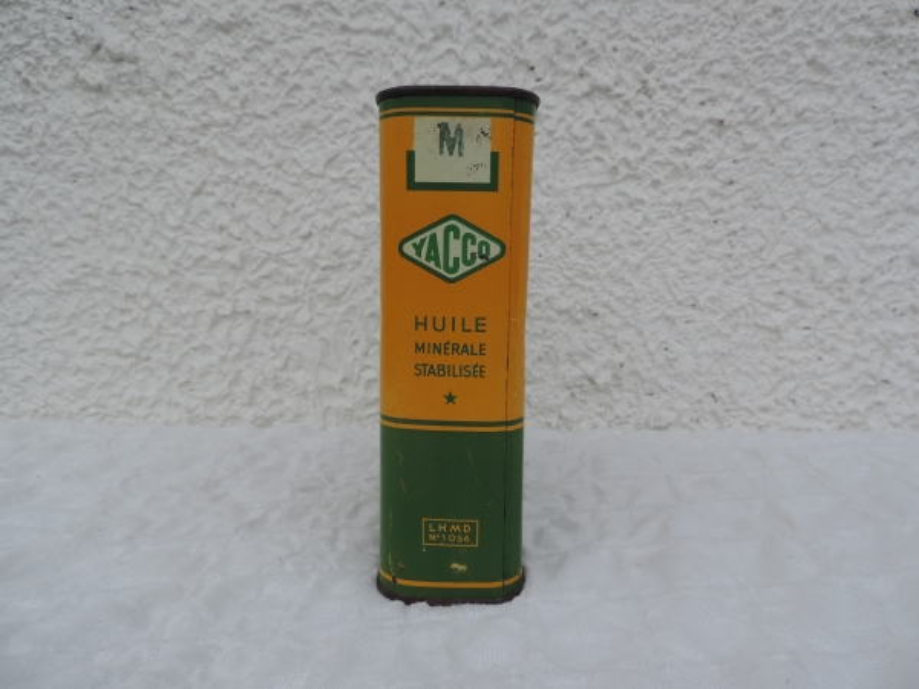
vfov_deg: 56.8
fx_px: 637
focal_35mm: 24
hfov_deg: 71.6
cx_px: 460
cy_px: 344
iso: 80
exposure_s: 1/200
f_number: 3
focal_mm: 4.3
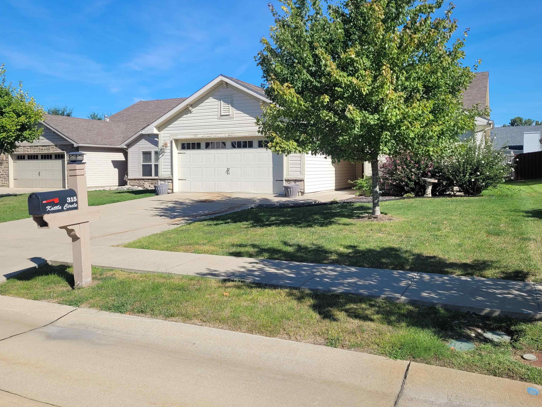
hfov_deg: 61.6
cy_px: 191
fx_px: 454
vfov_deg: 48.2
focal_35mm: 29
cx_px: 288
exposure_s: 1/2210
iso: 40
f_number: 1.8
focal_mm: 5.4
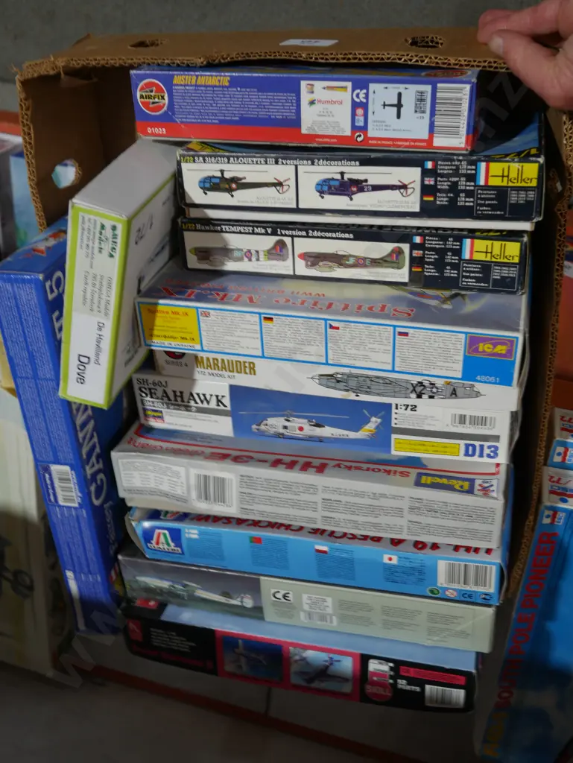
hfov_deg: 39.7
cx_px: 286
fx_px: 794
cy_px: 382
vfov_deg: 51.3
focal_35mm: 36
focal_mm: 18
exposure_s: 1/60
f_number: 4
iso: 200
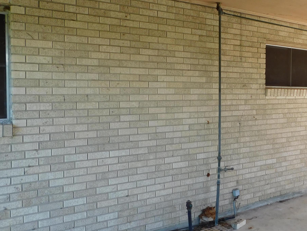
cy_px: 100
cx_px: 231
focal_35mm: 39
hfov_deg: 46.1
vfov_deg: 36.8
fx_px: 346
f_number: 3
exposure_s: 1/250
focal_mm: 4
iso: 125
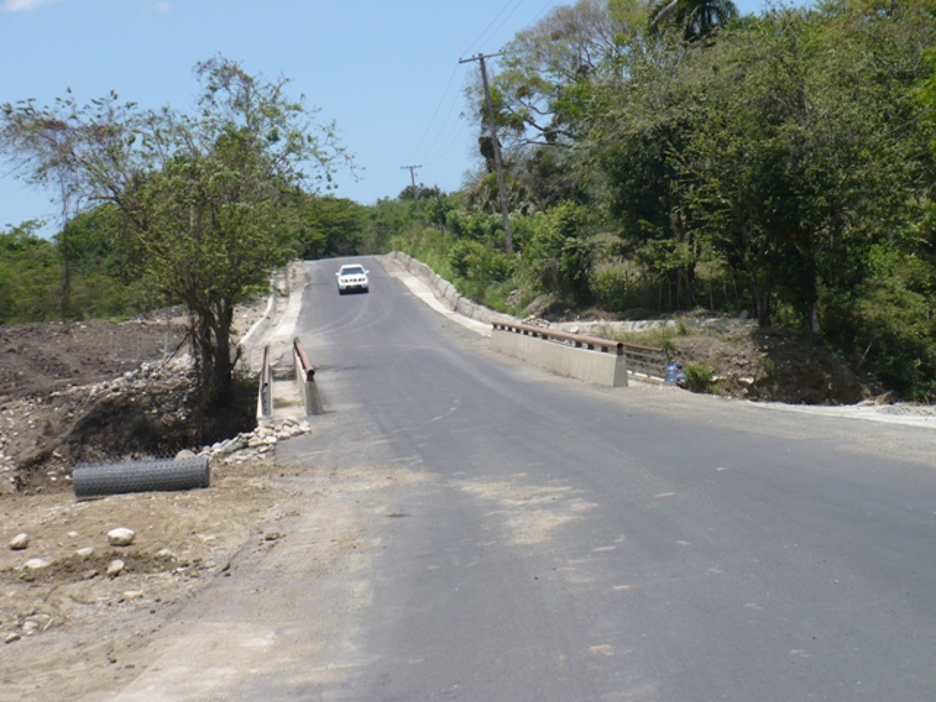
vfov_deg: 21.3
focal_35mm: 69
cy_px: 351
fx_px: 1866
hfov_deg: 28.2
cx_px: 468
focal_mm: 11.4
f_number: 9
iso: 100
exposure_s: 1/160
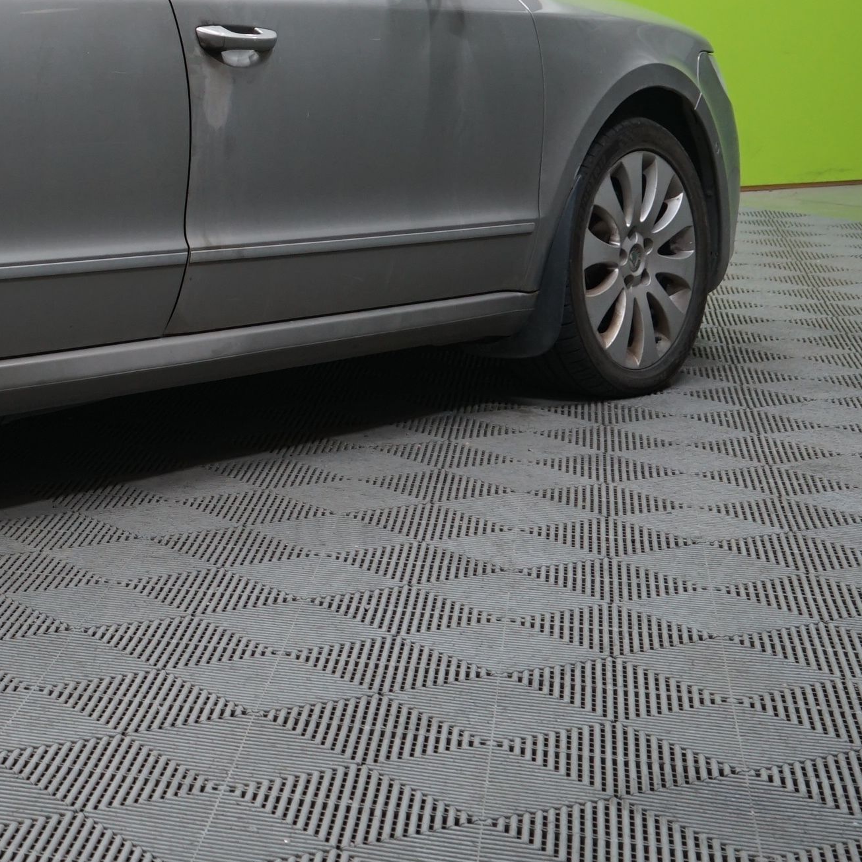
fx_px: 2310
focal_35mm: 82
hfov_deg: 19.0
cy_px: 20
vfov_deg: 20.5
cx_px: -361
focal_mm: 32
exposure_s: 1/20
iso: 800
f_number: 5.6
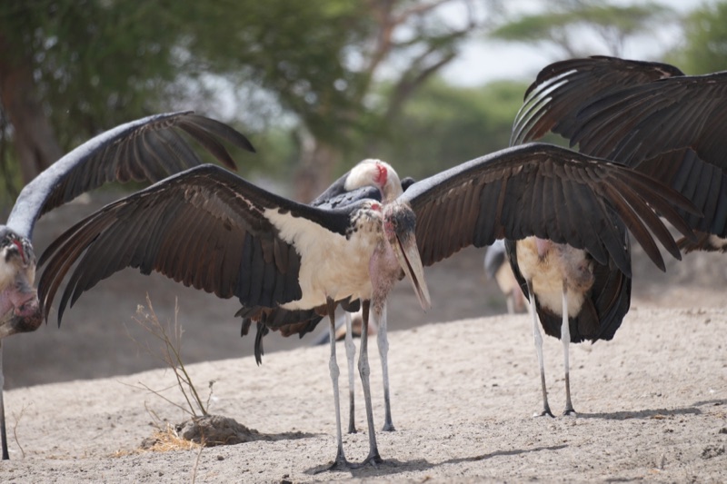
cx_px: 364
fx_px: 10054
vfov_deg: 2.8
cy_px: 242
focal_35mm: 498
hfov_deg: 4.1
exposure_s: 1/500
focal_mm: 332
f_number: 6.3
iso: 200
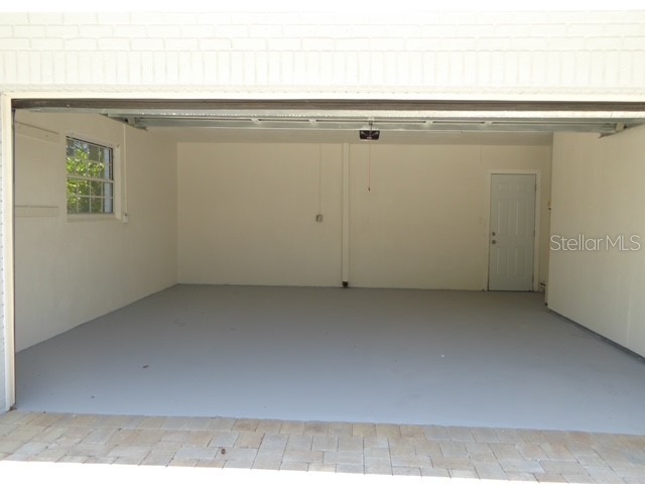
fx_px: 540
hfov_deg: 61.7
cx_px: 322
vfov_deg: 48.2
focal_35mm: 29
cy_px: 242
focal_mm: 5
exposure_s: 1/160
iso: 100
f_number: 3.5
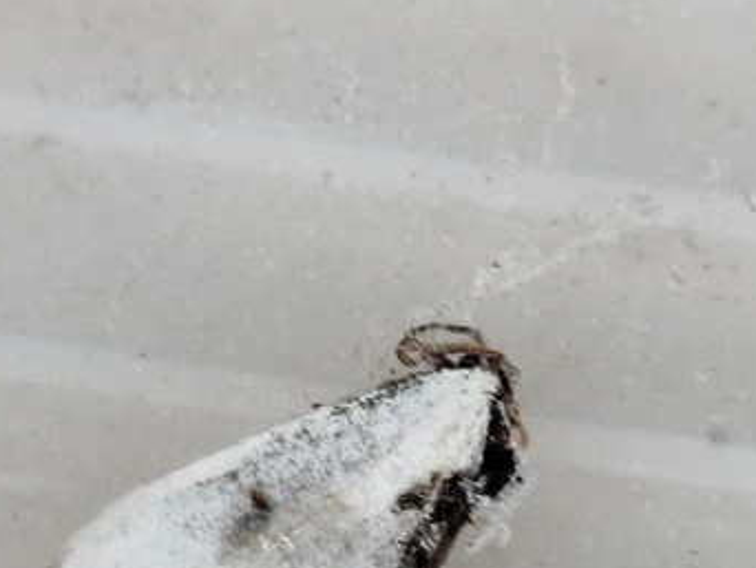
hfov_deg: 33.1
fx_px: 1268
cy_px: 548
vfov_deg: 24.3
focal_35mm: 58
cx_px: 292
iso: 200
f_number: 1.7
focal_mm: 5.31
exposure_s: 1/33
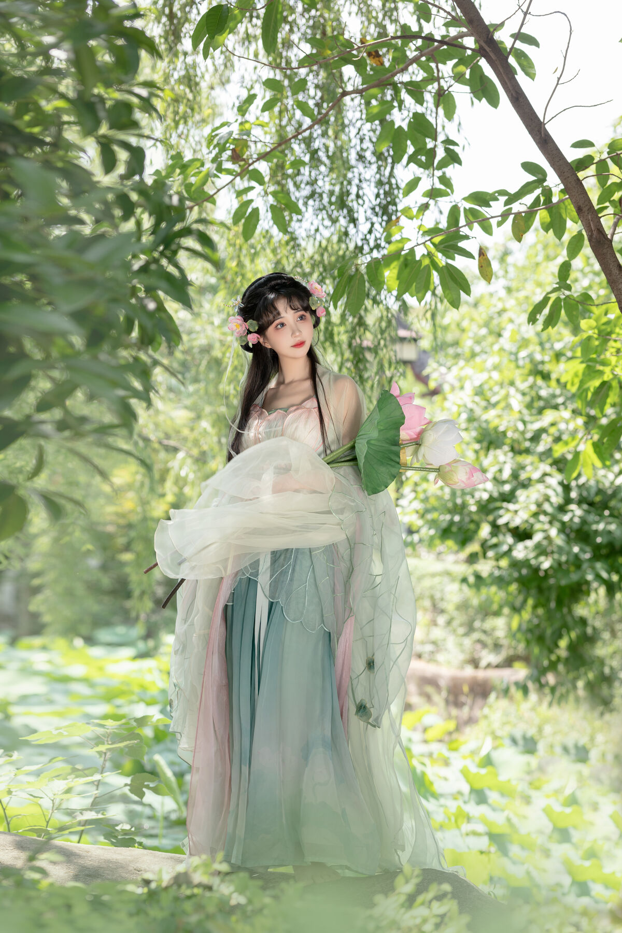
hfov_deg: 16.1
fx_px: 2203
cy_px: 466
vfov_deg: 23.9
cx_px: 311
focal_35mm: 85
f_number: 3.5
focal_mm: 85
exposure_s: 1/160
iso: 100
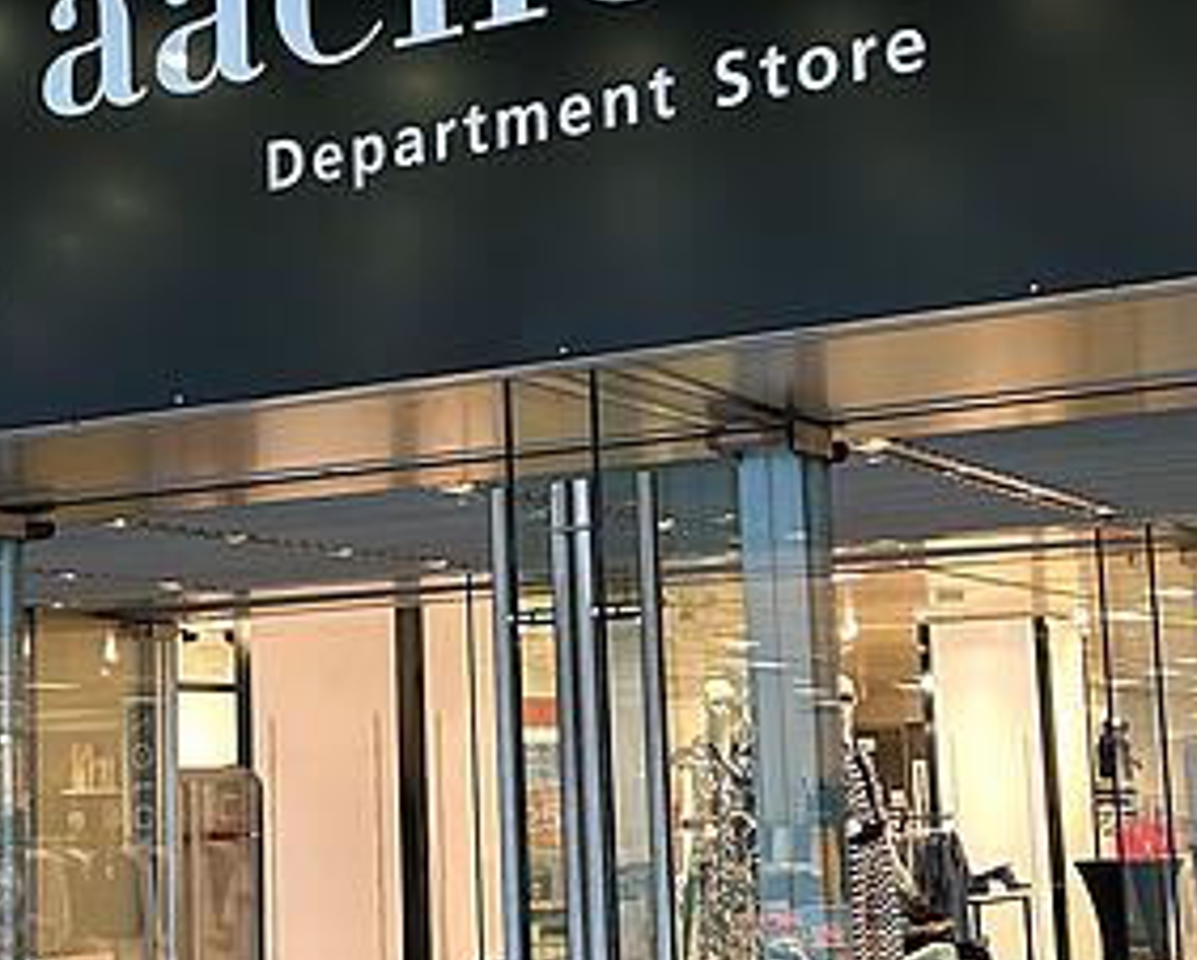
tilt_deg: +7.9
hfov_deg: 26.3
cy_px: 488
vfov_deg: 21.3
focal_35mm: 72
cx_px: 454
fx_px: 2552
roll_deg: +2.0
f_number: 1.5
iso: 80
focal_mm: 5.7
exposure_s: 1/50
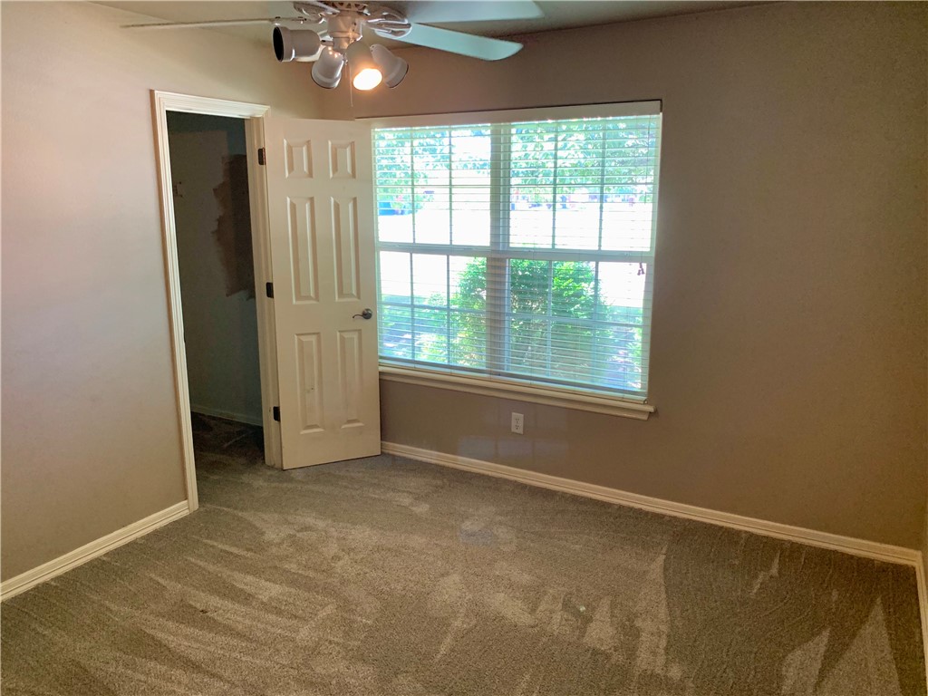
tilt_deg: -12.3
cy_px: 348
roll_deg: +0.3
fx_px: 697
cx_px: 464
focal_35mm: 26
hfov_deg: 67.3
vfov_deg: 53.1
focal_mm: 4.25
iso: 160
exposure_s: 1/60
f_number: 1.8
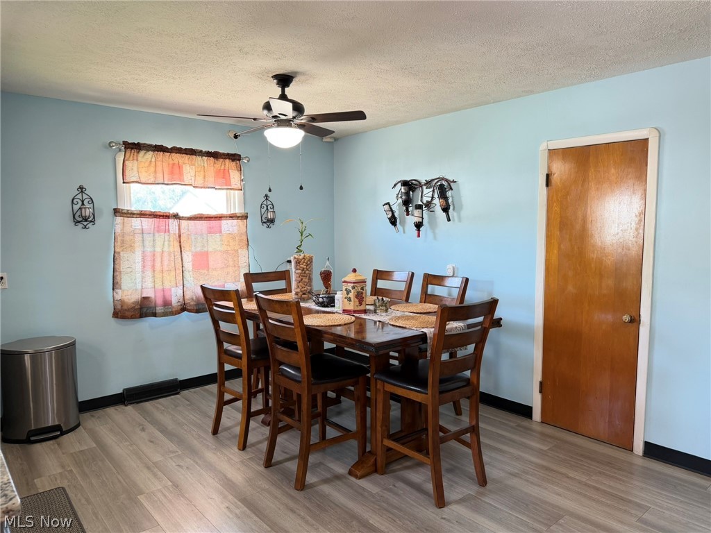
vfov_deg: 56.8
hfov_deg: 71.6
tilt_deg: -5.5
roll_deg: +0.2
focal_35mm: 24
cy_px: 266
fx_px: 493
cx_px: 356
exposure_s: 1/60
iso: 160
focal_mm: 6.76
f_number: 1.78
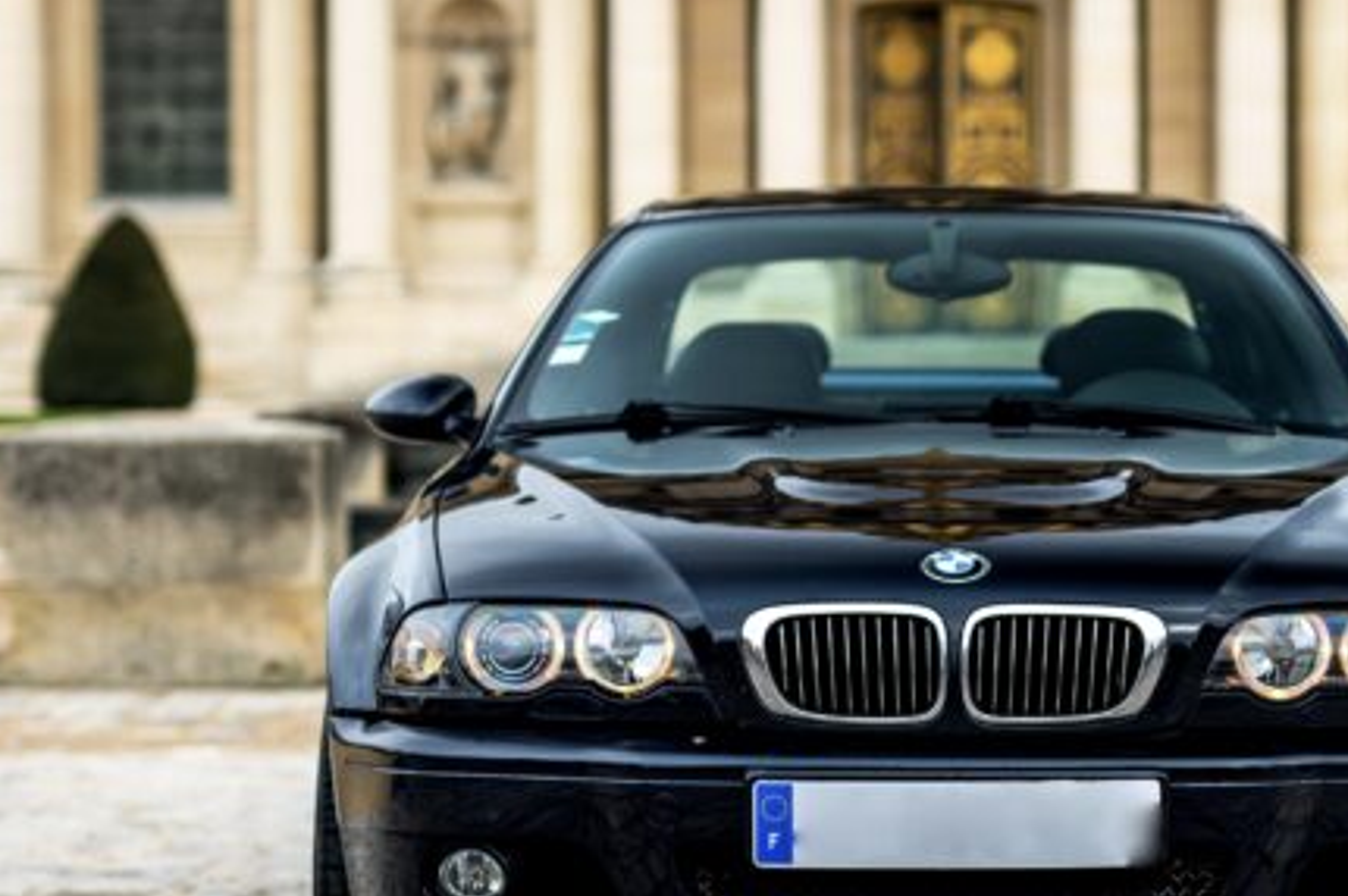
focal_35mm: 119
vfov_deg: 11.5
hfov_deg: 17.1
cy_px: 462
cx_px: 975
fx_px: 4452
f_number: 2
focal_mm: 50
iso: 100
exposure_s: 1/320
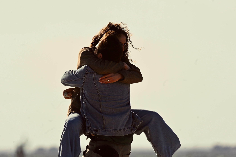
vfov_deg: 2.1
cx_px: 115
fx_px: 4307
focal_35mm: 657
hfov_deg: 3.1
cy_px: 72
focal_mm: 600
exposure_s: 1/500
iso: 200
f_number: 10
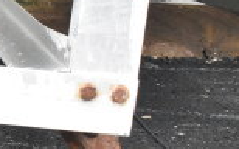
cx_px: -219
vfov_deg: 8.0
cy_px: 69
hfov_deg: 11.6
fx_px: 1068
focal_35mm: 164
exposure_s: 1/500
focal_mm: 27
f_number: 13
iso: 6400
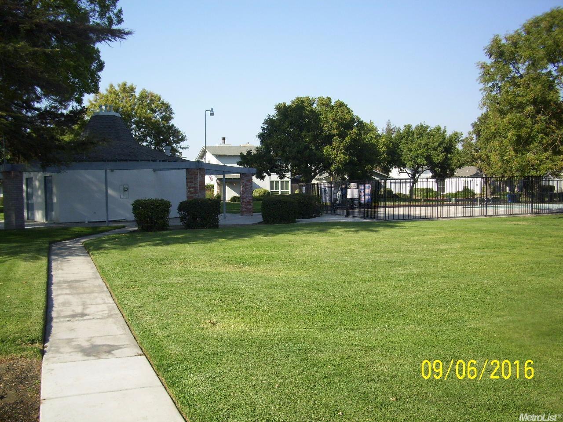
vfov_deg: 41.8
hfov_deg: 54.0
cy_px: 211
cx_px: 282
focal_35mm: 34
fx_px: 553
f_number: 5.6
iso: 80
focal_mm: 5.7
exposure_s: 1/200
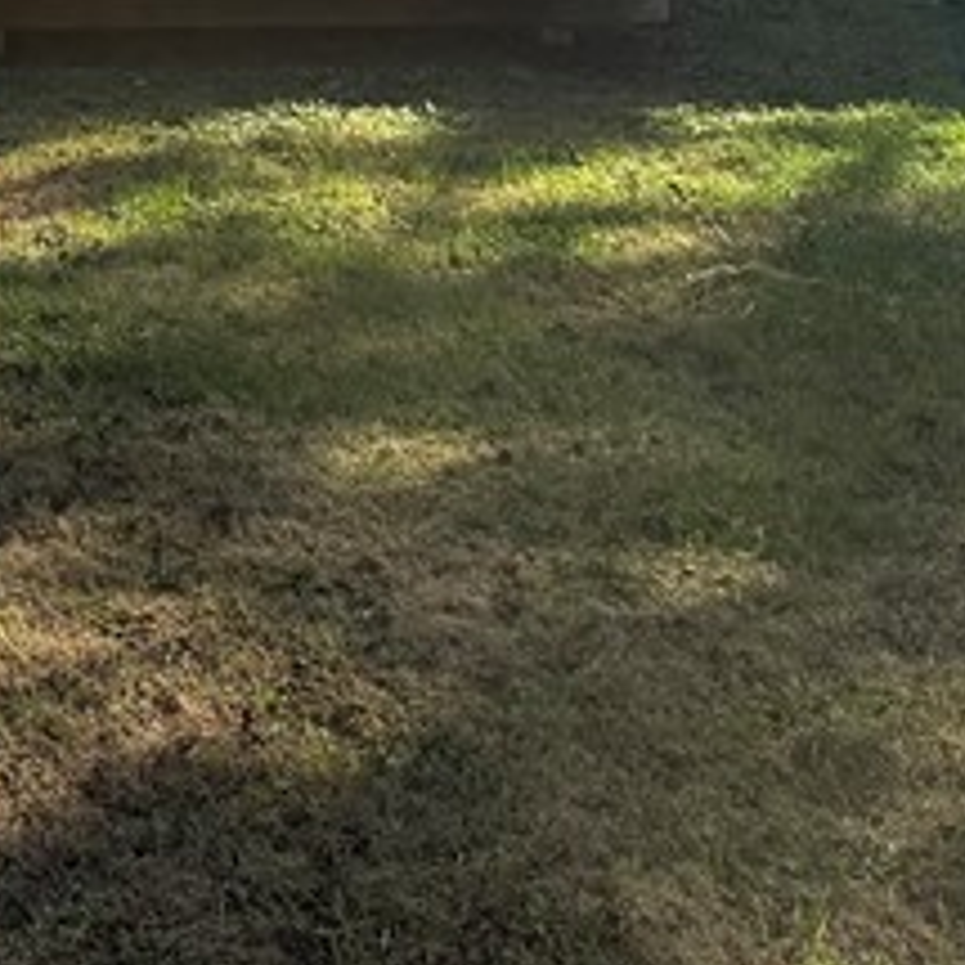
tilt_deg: +3.2
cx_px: -211
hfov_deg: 16.5
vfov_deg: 15.3
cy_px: -651
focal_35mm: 101
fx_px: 3185
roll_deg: +0.7
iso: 80
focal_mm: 6.76
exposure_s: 1/3425
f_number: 1.78
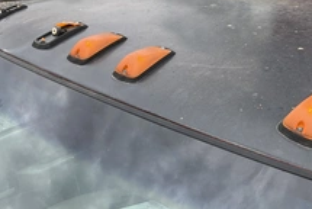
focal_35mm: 56
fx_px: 486
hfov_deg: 35.1
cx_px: 219
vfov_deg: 24.1
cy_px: 67
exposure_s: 1/372
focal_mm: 3
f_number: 1.8
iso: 25
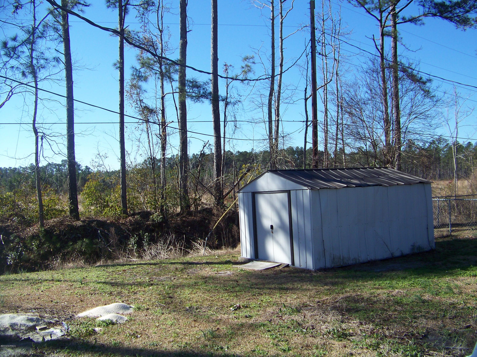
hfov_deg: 51.4
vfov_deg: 39.7
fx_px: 496
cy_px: 178
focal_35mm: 36
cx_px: 238
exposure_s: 1/640
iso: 64
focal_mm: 5.85
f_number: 2.8
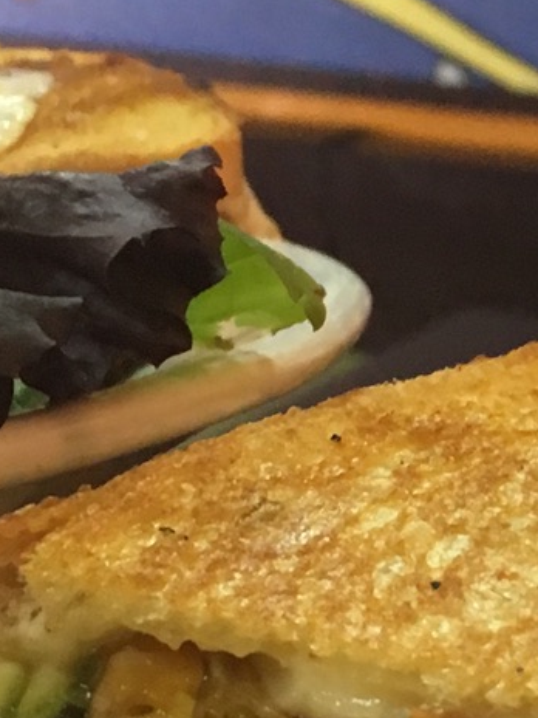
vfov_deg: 15.4
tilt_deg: -17.4
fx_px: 2652
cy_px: 455
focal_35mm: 128
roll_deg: -1.9
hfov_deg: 11.1
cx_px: 810
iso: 125
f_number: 2.2
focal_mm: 4.15
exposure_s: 1/30
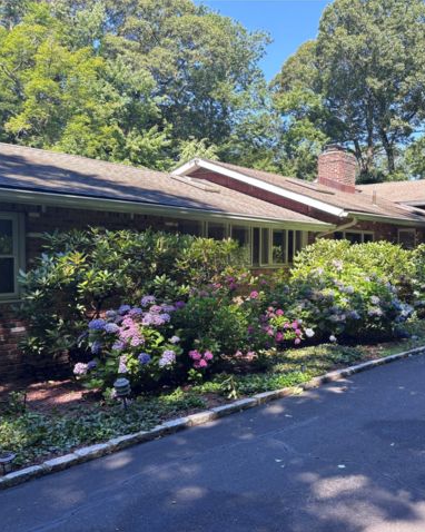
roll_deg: +0.0
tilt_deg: -1.3
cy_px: 266
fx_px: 535
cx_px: 266
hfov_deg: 43.0
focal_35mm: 34
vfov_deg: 52.9
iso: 50
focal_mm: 5.96
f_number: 1.6
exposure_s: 1/365
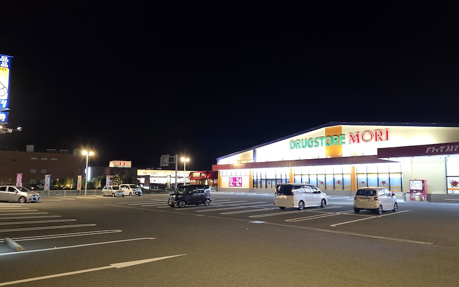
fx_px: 313
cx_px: 231
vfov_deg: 49.2
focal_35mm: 25
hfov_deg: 72.5
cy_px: 162
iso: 640
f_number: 1.7
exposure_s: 1/60
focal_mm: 6.3
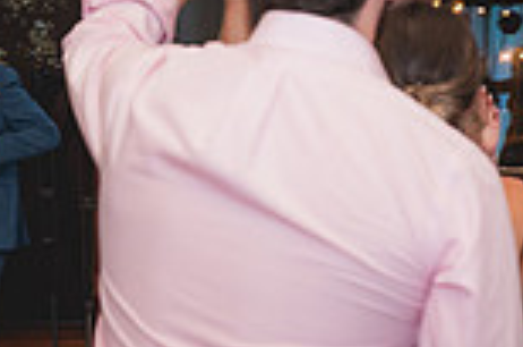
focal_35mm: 102
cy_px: 270
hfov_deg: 20.1
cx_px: 255
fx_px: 1479
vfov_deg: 13.3
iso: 1000
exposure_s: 1/80
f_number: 2.8
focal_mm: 27
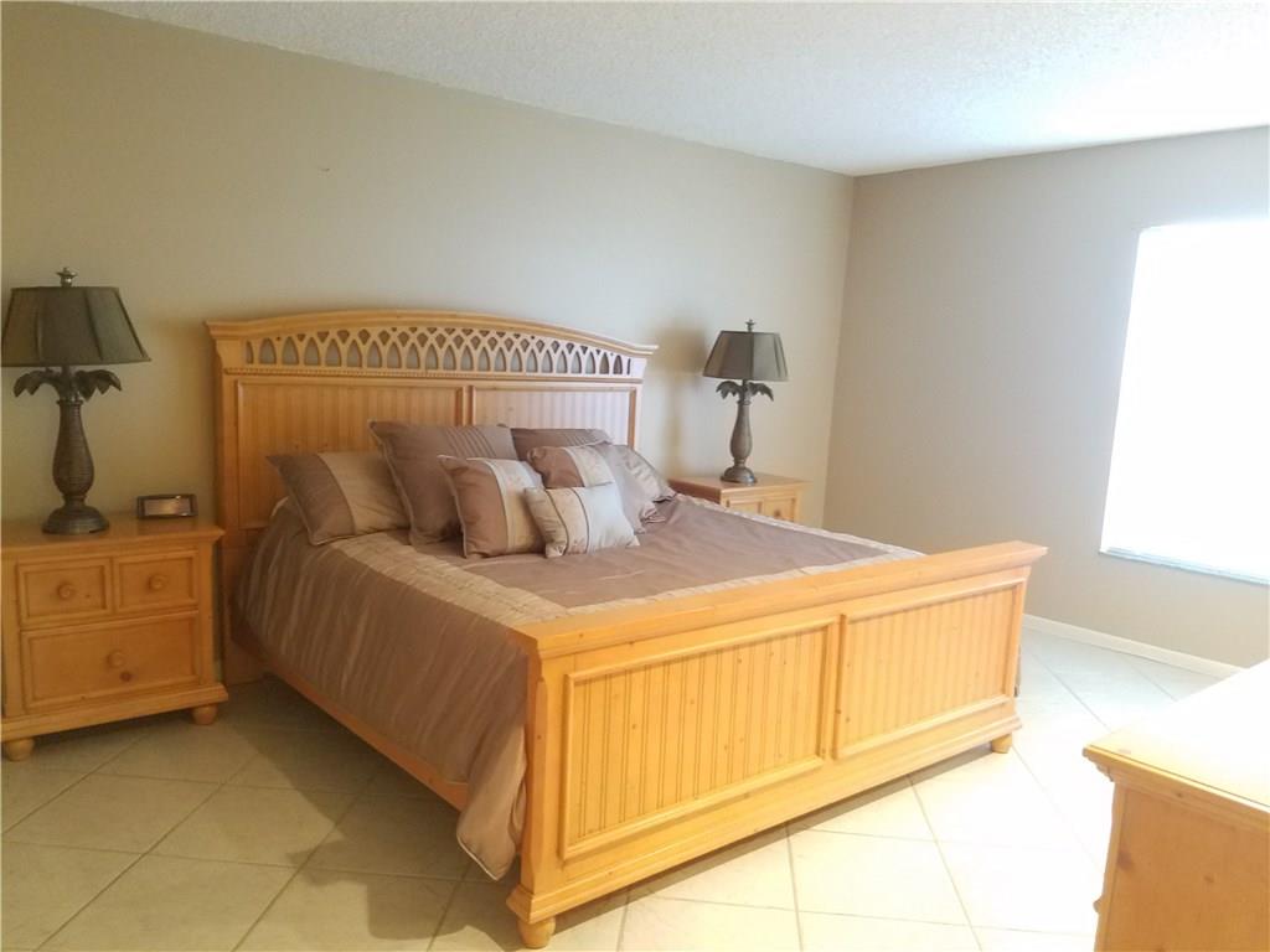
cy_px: 476
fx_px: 954
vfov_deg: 53.1
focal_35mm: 26
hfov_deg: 67.3
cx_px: 635
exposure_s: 1/10
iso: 320
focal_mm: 4.2
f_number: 1.7
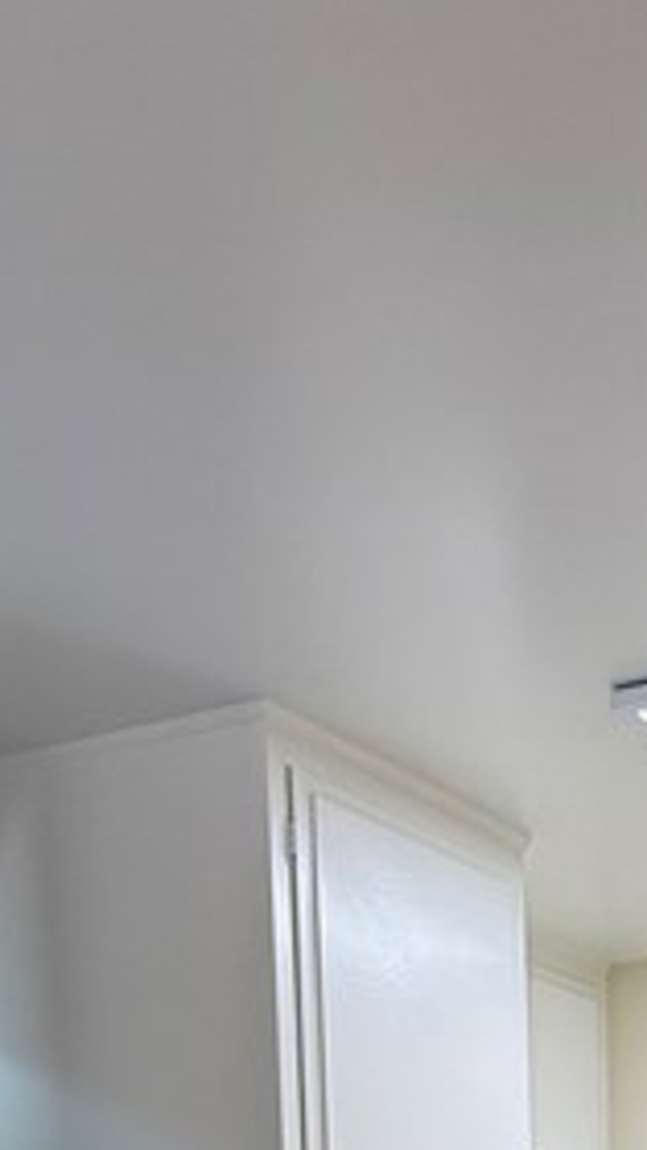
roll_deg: +0.2
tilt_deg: -5.7
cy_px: 1529
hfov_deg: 20.5
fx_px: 1707
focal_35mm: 56
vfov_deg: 29.3
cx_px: 709
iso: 80
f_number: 2.2
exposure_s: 1/120
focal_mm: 2.22
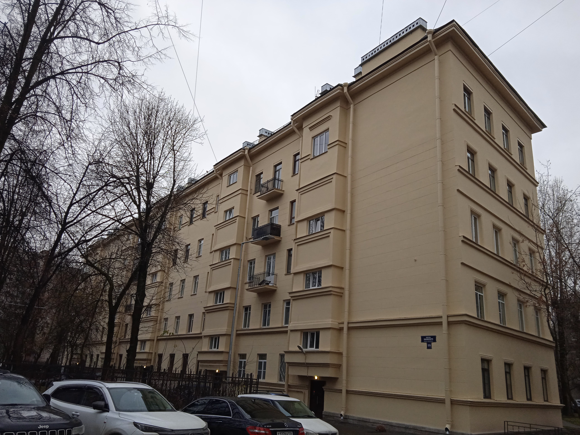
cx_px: 290
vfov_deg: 49.7
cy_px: 218
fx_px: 469
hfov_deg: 63.4
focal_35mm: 28
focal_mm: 3.43
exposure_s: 1/100
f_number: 2.2
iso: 165
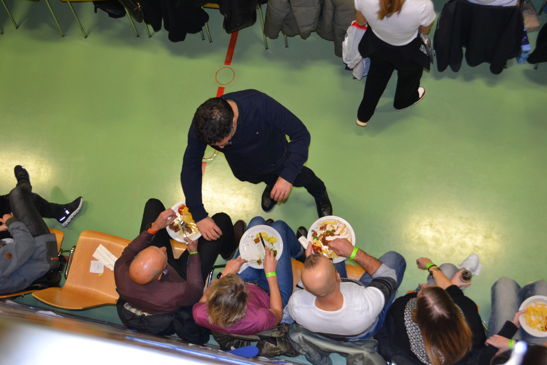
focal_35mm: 42
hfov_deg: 46.4
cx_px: 274
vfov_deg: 31.9
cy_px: 182
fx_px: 638
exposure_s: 1/60
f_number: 4.5
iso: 1250
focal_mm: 28
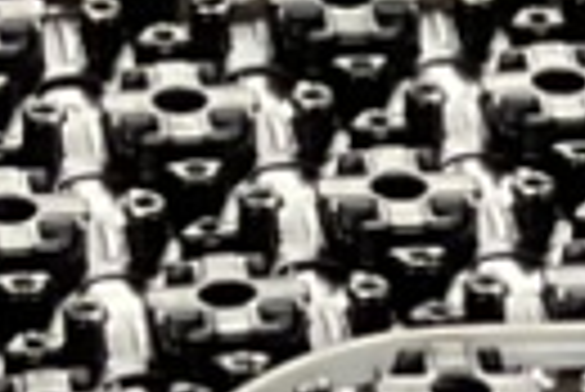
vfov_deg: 2.6
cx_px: 32
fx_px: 8541
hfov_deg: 3.9
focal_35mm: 525
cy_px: -1221
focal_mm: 7.5
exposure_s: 1/32
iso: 400
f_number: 2.2
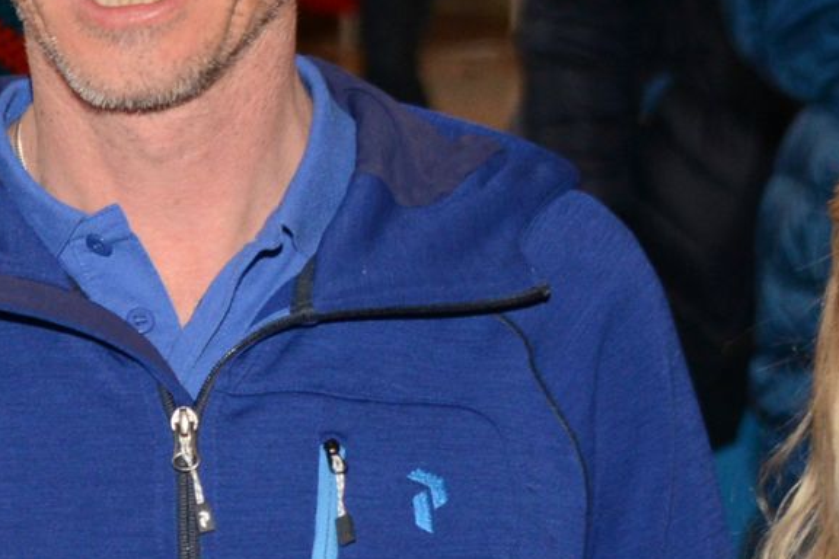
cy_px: 502
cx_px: -185
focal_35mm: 255
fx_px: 5942
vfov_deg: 5.4
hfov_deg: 8.0
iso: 1250
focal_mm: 48
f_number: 4.2
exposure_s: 1/125
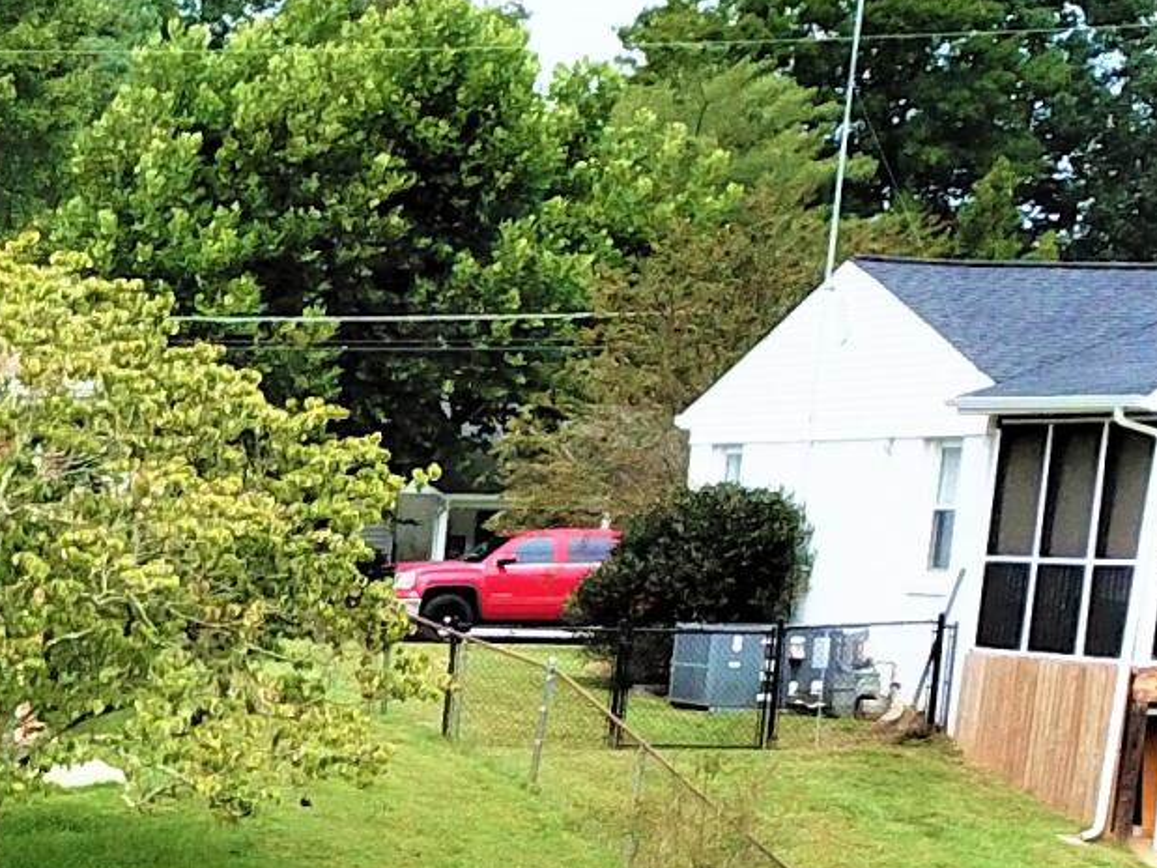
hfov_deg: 13.5
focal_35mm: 126
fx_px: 4211
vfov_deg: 11.1
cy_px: 1468
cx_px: -1110
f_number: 2.2
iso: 100
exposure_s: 1/926
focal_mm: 4.73
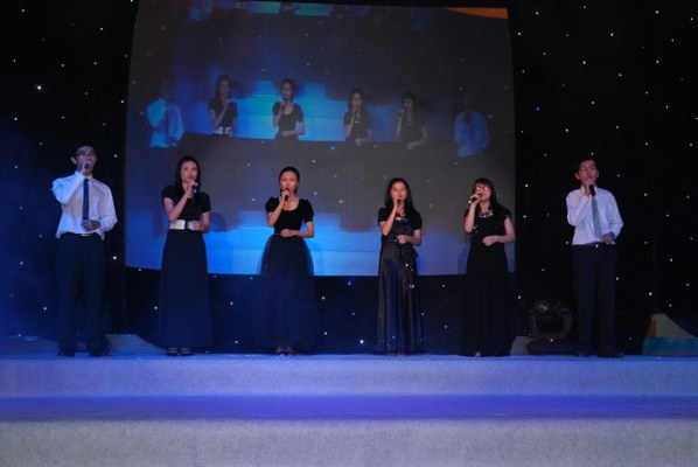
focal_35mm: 46
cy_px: 234
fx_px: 902
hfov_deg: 42.3
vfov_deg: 29.0
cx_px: 349
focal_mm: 31
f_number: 8
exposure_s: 1/60
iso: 800
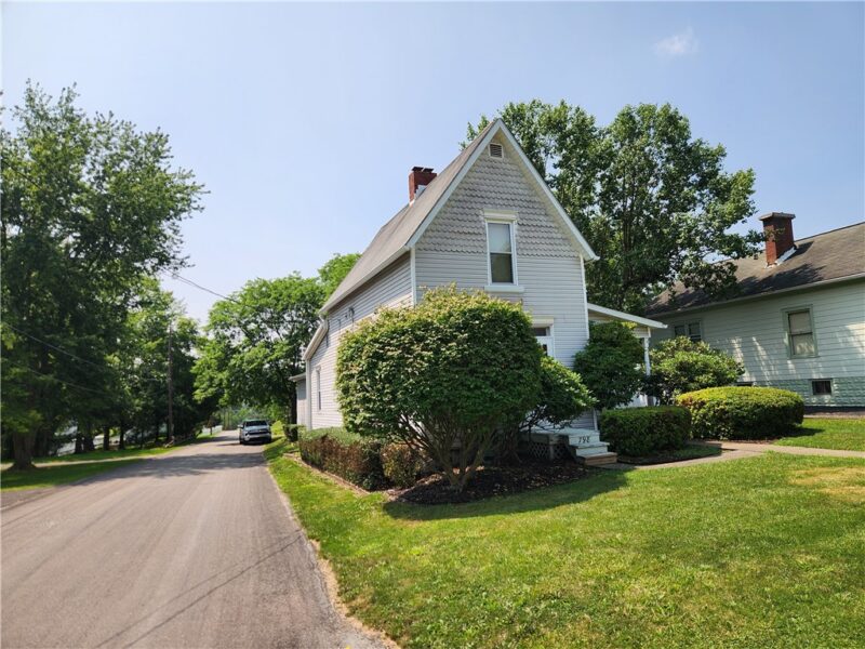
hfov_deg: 73.9
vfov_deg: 58.9
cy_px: 324
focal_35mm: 23
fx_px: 575
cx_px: 432
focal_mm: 5.4
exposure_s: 1/1542
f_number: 1.8
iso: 20
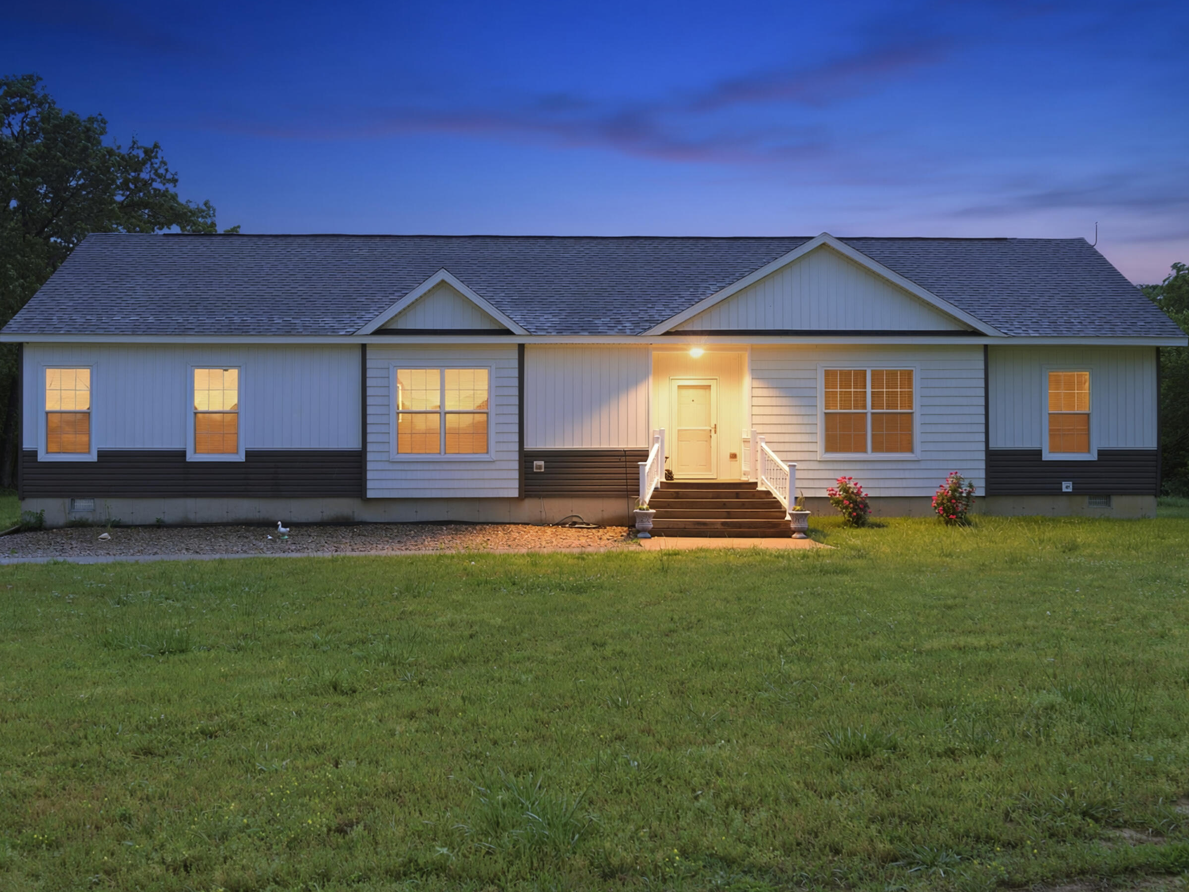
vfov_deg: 39.7
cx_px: 600
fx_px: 1237
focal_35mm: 36
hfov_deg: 51.4
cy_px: 441
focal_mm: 30
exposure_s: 1/125
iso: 320
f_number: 9
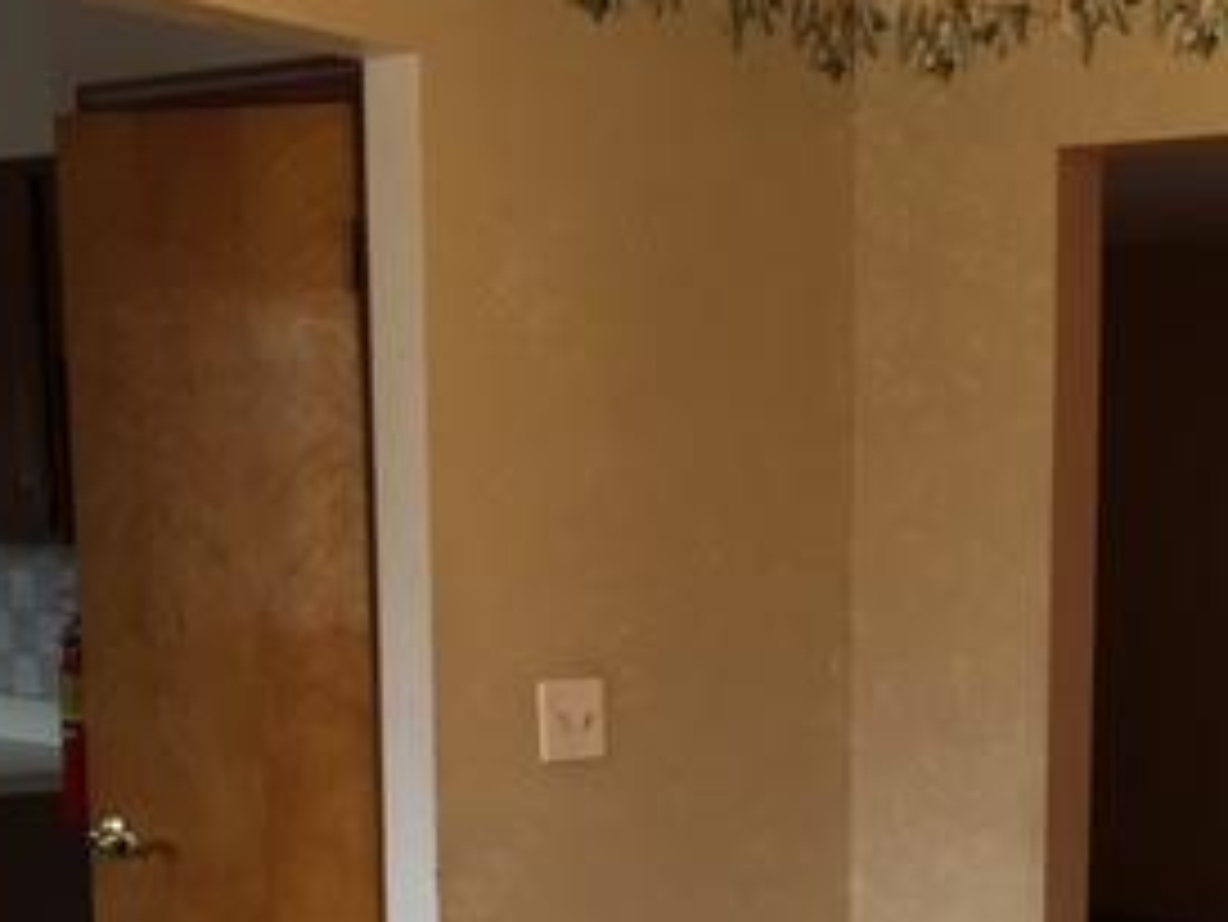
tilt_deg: -9.7
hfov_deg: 26.9
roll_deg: -1.3
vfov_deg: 20.6
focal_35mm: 68
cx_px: 1232
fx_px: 2413
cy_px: 1007
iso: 25
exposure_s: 1/15
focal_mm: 4.15
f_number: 2.2
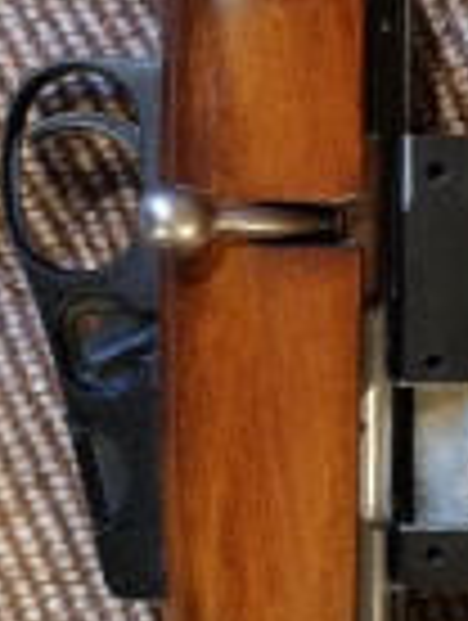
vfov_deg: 24.0
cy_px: 254
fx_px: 1456
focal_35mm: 81
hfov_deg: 18.1
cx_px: 387
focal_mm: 6.14
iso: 1180
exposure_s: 1/25
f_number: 1.65
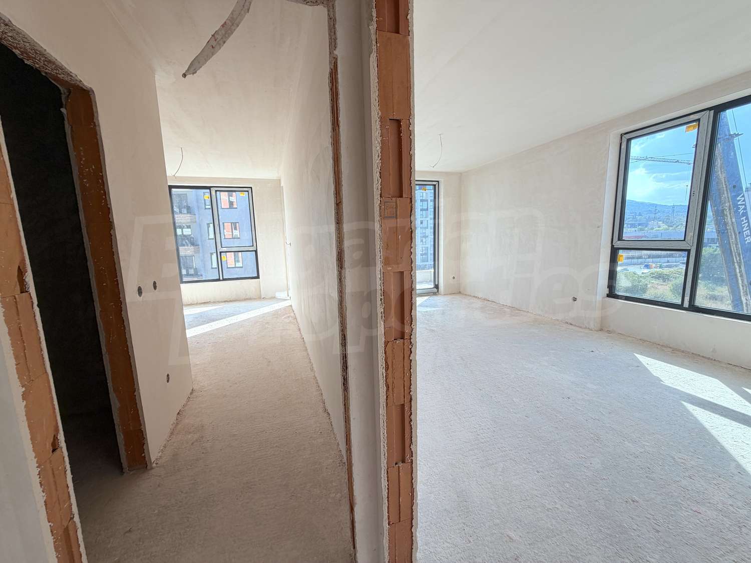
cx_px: 376
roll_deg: +1.5
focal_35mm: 14
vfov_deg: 85.7
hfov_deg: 102.1
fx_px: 304
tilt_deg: -8.8
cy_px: 282
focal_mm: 2.22
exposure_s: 1/100
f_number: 2.2
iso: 20
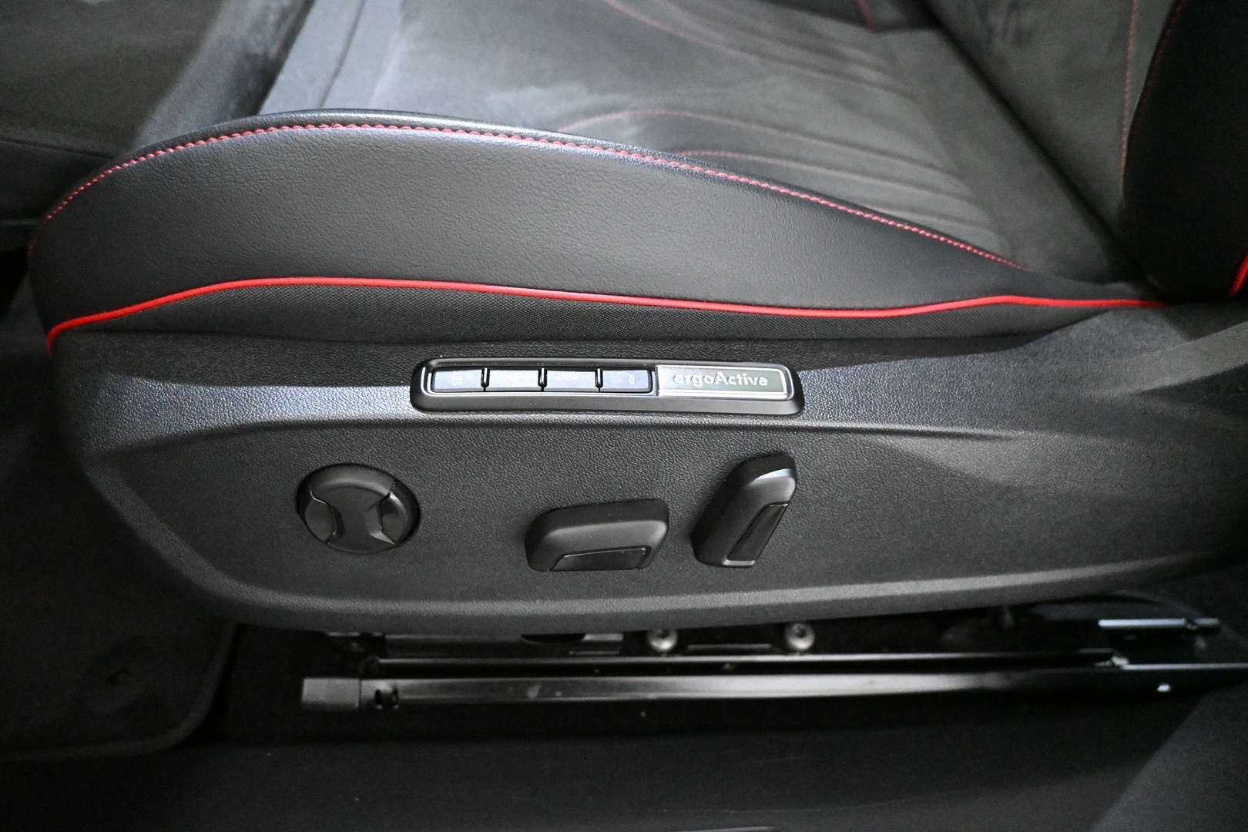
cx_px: 624
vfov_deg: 53.1
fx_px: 832
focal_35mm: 24
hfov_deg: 73.7
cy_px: 416
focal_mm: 16
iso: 11400
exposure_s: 1/60
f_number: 3.5
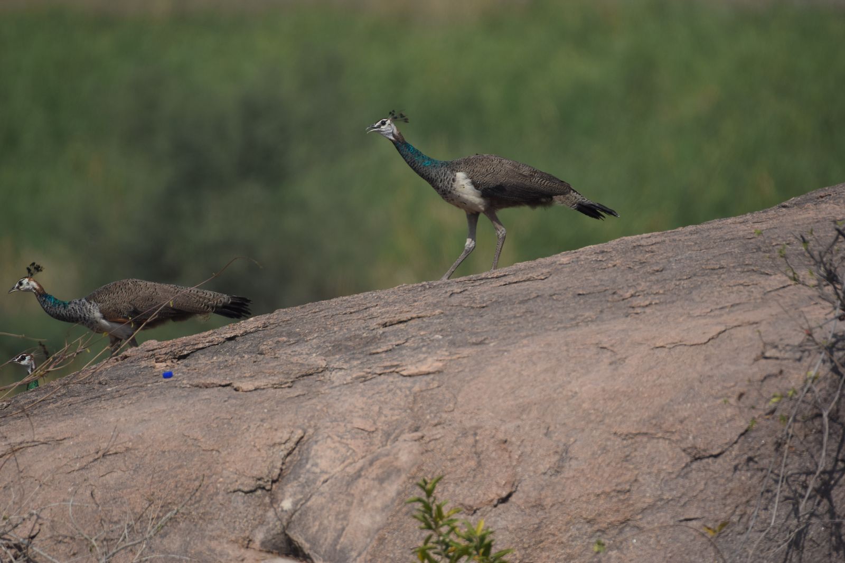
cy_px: 282
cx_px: 422
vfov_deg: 1.8
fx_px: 17599
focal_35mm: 750
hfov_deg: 2.8
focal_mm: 500
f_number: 5.6
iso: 250
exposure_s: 1/2000
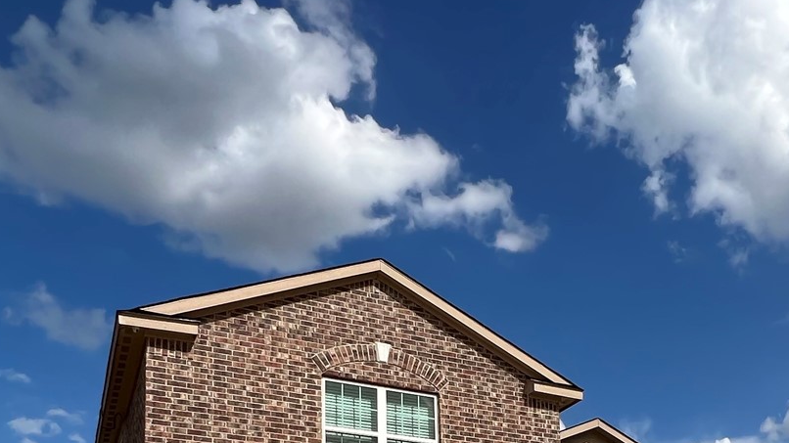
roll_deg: +2.0
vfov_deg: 27.2
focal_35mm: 36
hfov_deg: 54.8
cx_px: 479
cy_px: 586
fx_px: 753
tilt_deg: +7.1
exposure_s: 1/2732
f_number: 1.8
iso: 32
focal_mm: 1.57
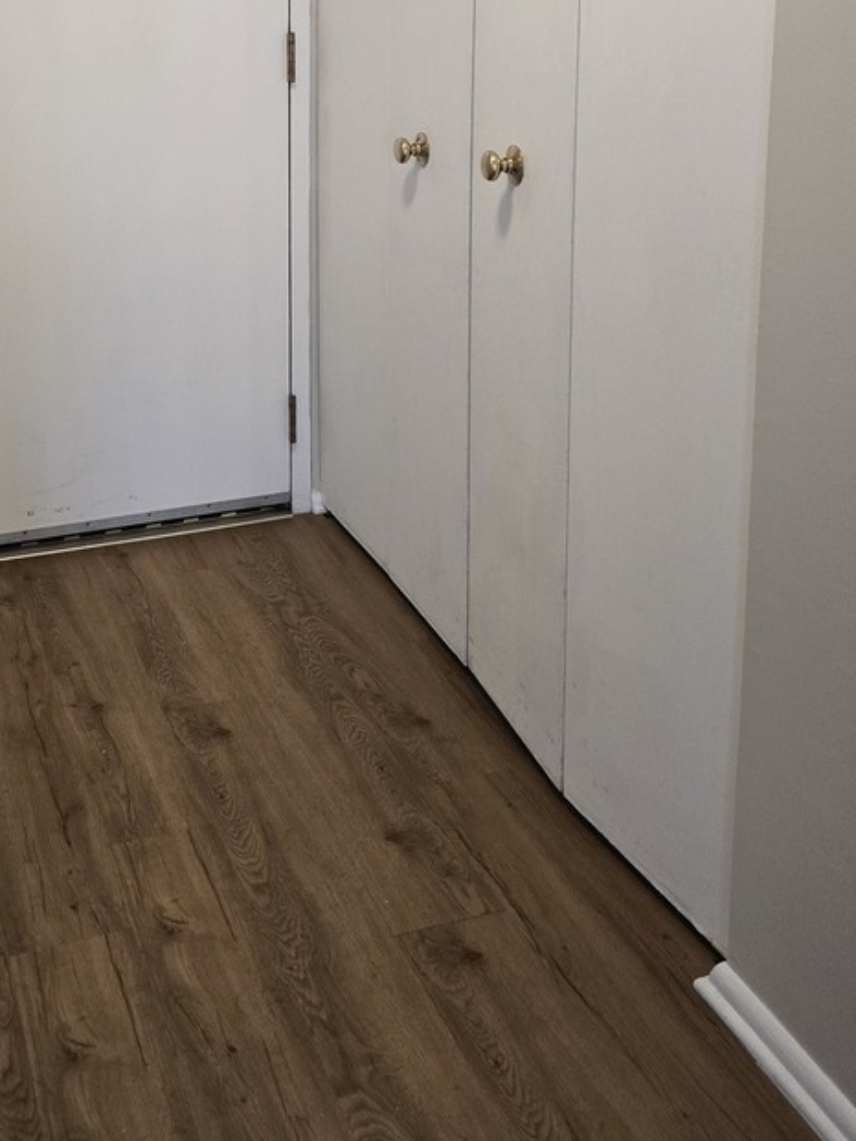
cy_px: 173
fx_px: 1318
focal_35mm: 40
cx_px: 211
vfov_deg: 43.7
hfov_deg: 35.2
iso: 250
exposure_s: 1/120
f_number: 1.7
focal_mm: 6.3
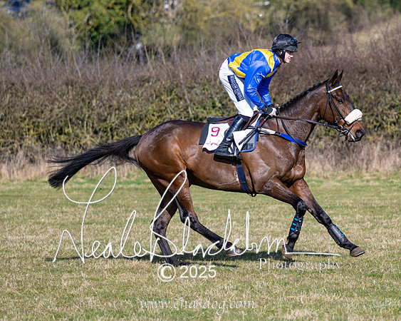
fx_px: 2500
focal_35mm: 211
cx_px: 239
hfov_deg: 9.2
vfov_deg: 7.3
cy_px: 160
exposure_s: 1/5000
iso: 200
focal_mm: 125
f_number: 2.8
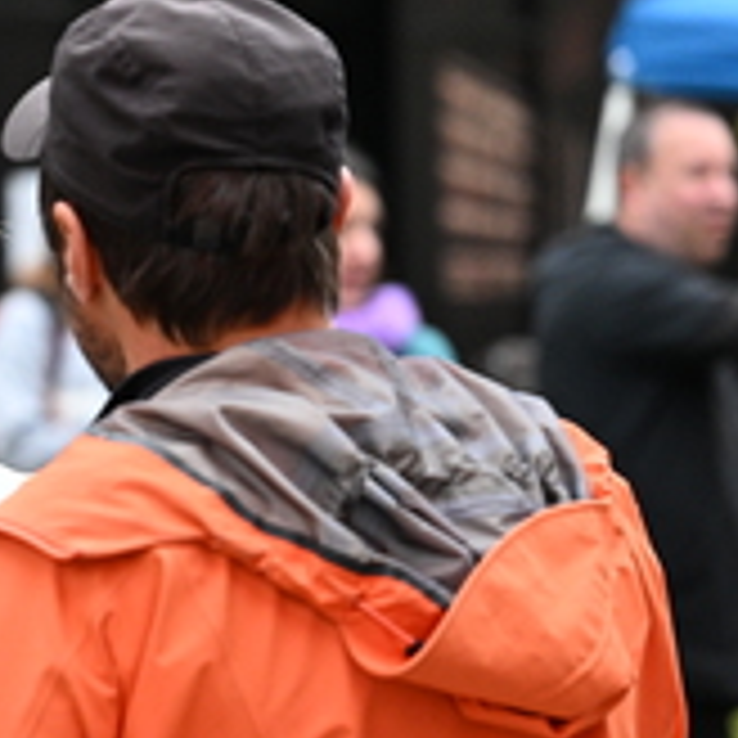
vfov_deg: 5.1
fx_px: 8273
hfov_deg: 5.1
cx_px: -212
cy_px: 376
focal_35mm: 343
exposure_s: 1/640
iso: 2500
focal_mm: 120
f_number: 4
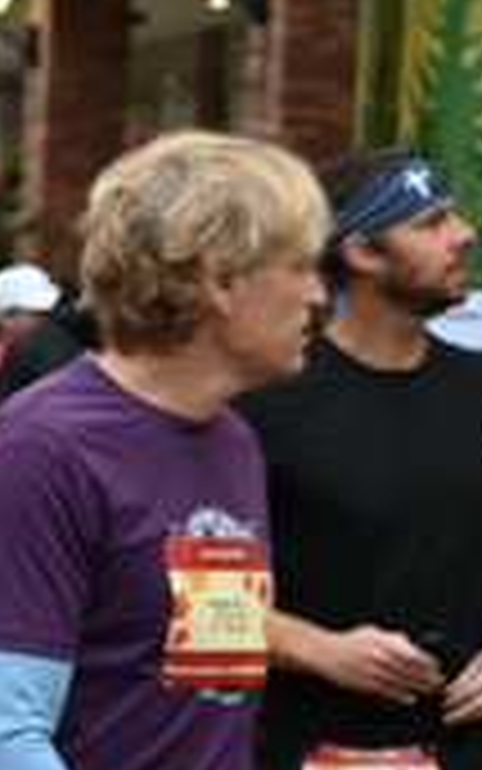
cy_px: 498
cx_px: -730
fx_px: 3297
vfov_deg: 13.3
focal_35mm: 157
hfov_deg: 7.7
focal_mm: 48
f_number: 5.6
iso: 560
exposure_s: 1/125
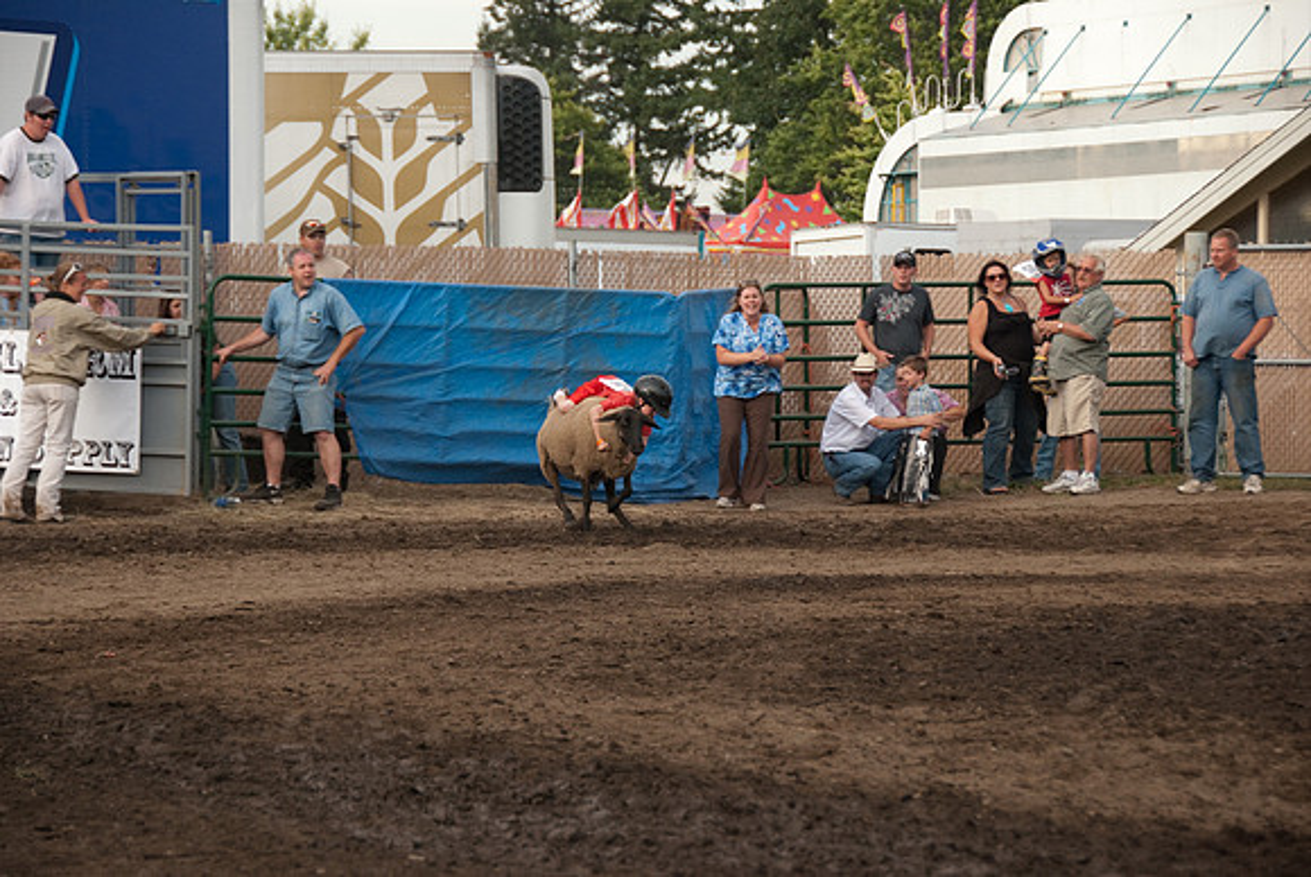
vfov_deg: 10.2
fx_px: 4921
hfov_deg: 15.2
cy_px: 438
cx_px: 656
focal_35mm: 135
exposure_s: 1/250
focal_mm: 90
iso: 400
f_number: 5.3
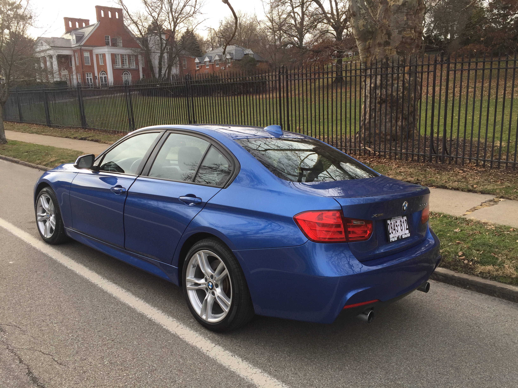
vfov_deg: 48.2
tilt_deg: -10.0
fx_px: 434
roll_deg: +0.3
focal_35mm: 29
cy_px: 194
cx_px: 259
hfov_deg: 61.7
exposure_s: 1/324
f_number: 2.2
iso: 32
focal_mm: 4.15
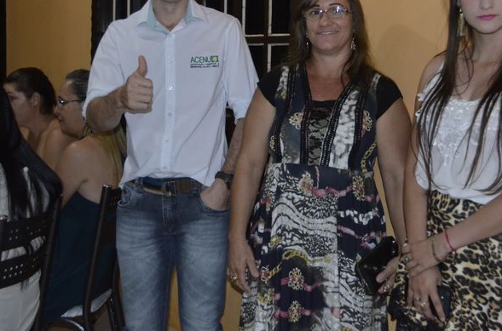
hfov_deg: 37.6
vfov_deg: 25.2
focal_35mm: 53
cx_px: 278
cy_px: 115
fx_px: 737
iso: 3200
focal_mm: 26
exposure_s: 1/60
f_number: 4.2
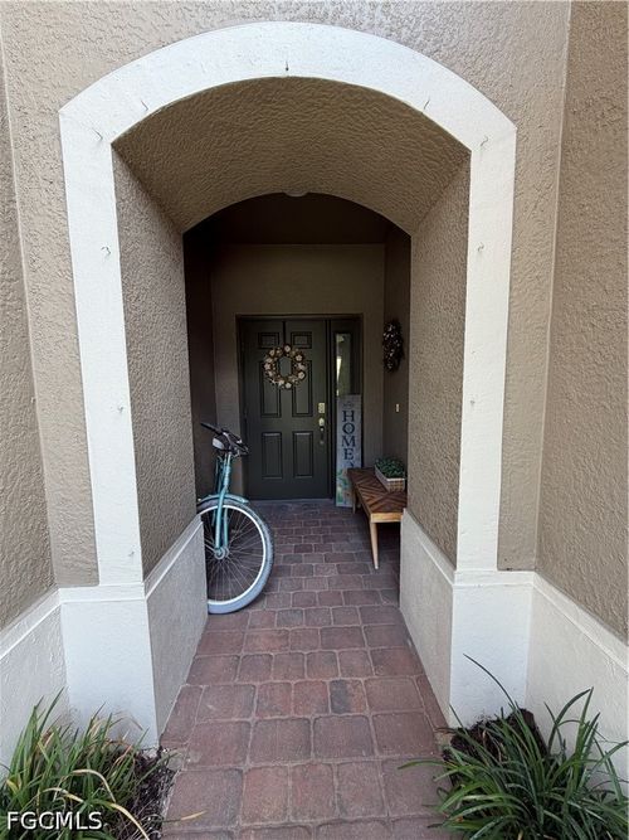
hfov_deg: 85.7
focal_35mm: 14
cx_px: 314
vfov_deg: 102.1
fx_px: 339
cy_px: 420
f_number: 2.2
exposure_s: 1/121
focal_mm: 2.22
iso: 64
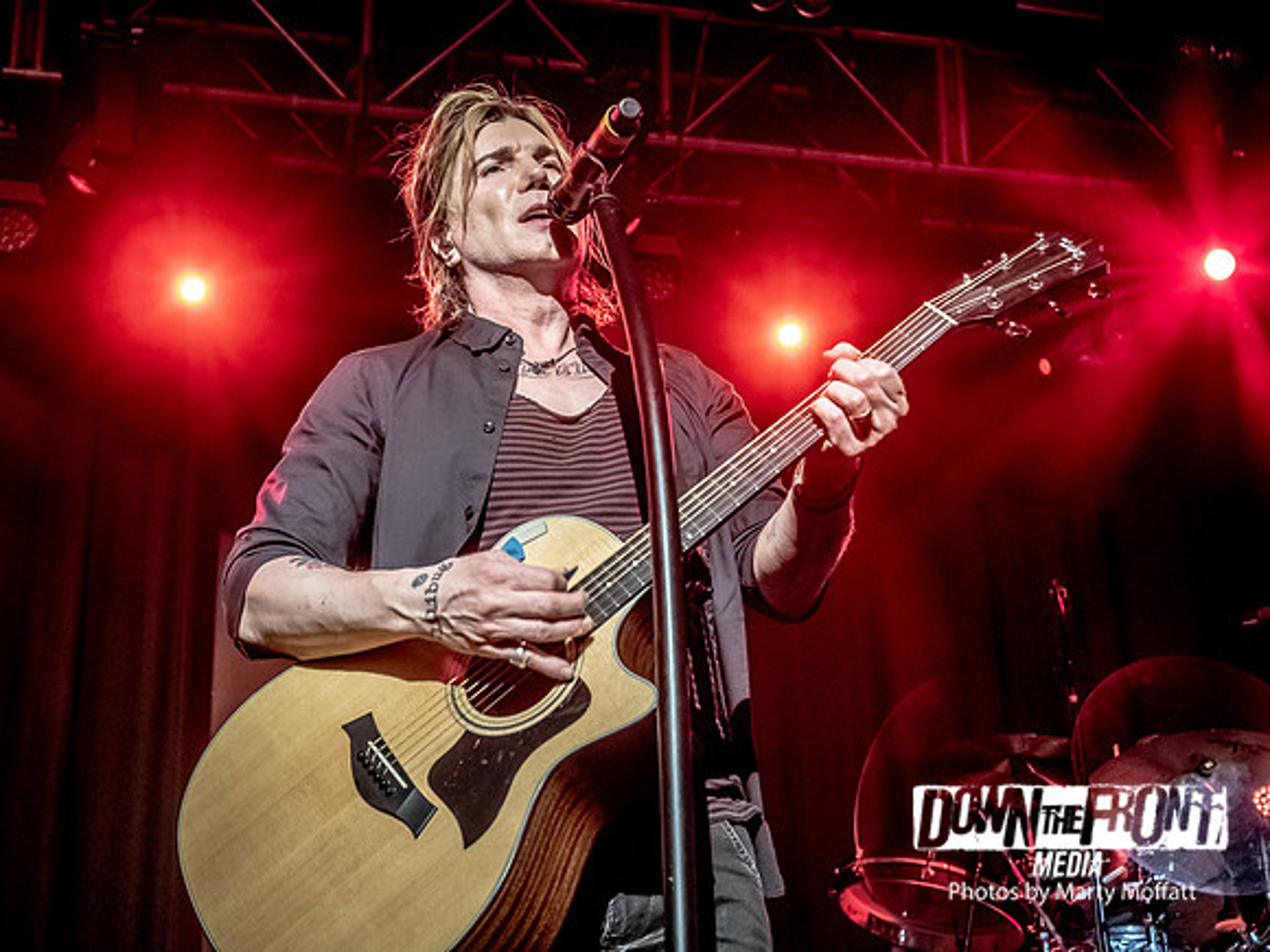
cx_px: 635
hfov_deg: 38.2
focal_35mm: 50
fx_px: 1834
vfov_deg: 29.1
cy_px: 476
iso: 1600
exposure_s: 1/250
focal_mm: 25
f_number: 3.5
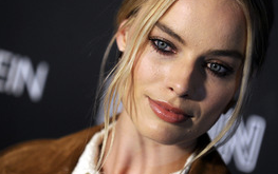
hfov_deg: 7.8
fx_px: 2048
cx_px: 134
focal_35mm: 270
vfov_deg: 4.9
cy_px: 102
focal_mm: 155
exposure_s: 1/160
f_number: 2.8
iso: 1600
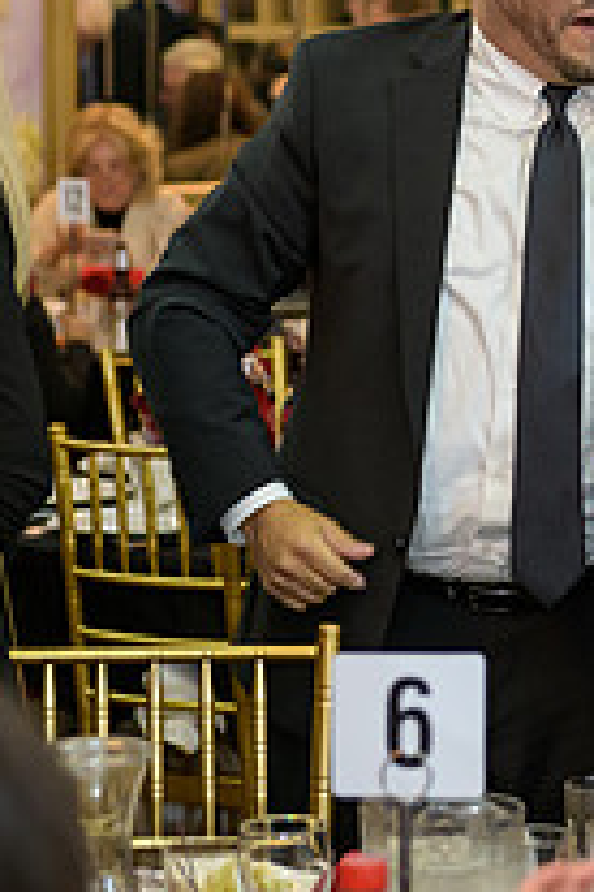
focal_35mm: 174
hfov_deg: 7.9
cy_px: 153
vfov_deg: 11.8
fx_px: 4306
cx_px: 521
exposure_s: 1/125
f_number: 3.2
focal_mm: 62
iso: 1000
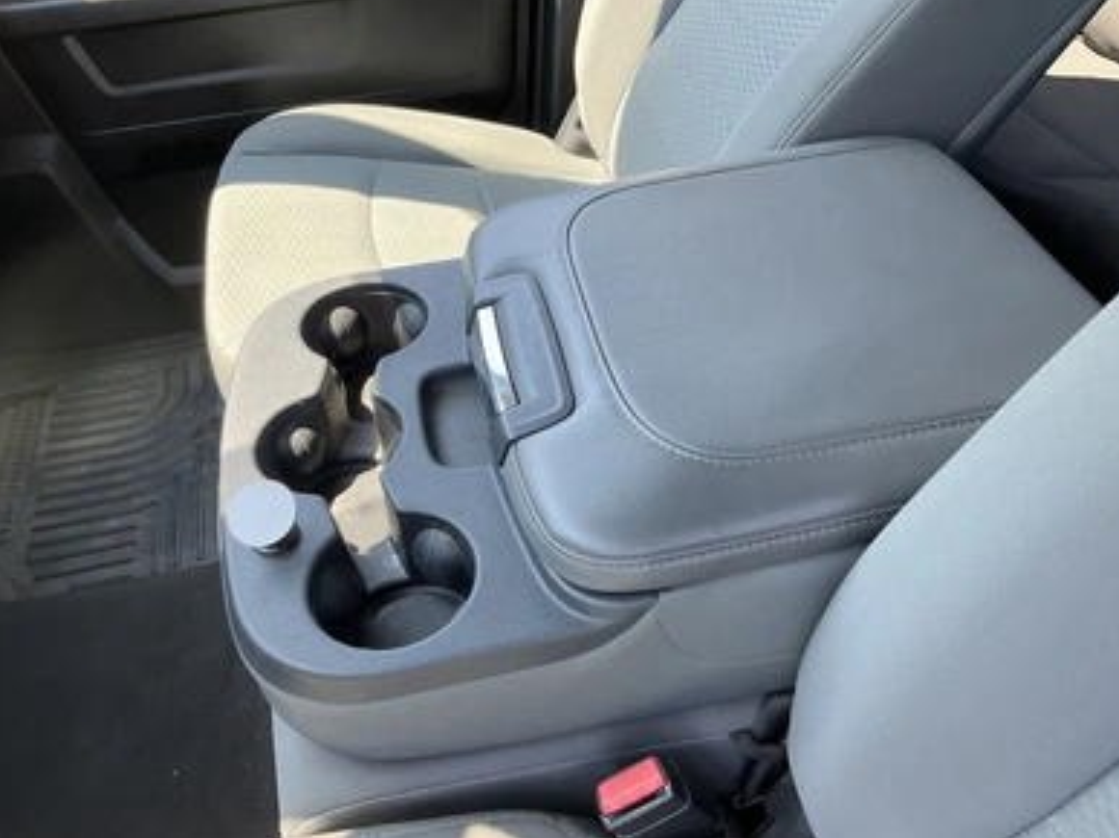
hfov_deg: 60.0
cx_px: 567
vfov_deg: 46.8
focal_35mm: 30
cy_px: 410
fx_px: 969
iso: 40
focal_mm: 3
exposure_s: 1/122
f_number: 1.8
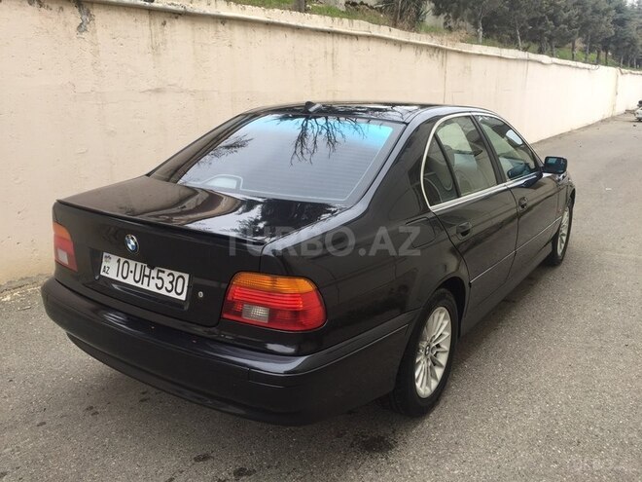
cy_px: 241
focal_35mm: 29
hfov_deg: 61.7
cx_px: 321
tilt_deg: -15.7
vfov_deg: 48.2
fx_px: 538
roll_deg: +0.2
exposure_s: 1/227
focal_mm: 4.15
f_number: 2.2
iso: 32
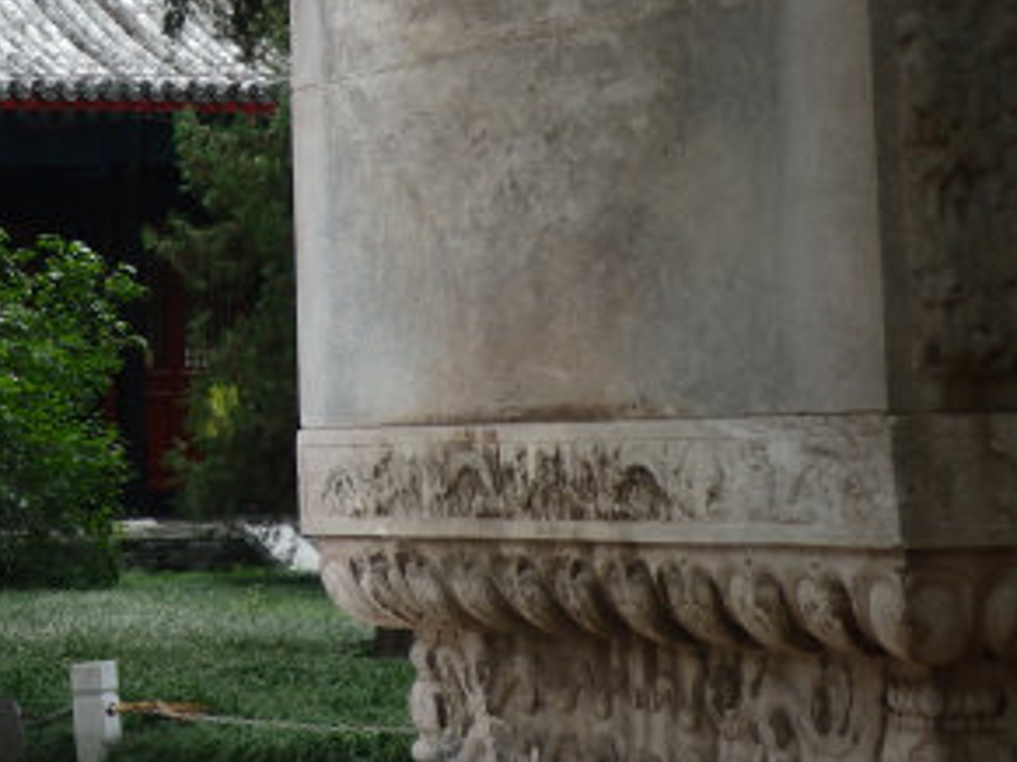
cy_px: 54
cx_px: 77
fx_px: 3407
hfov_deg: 16.7
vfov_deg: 12.6
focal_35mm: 116
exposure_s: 1/125
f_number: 4
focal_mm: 8.9
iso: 100
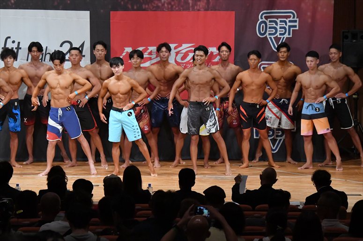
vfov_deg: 8.7
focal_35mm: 157
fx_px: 1582
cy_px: 120
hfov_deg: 13.1
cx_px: 182
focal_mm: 105
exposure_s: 1/400
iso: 8000
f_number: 5.6
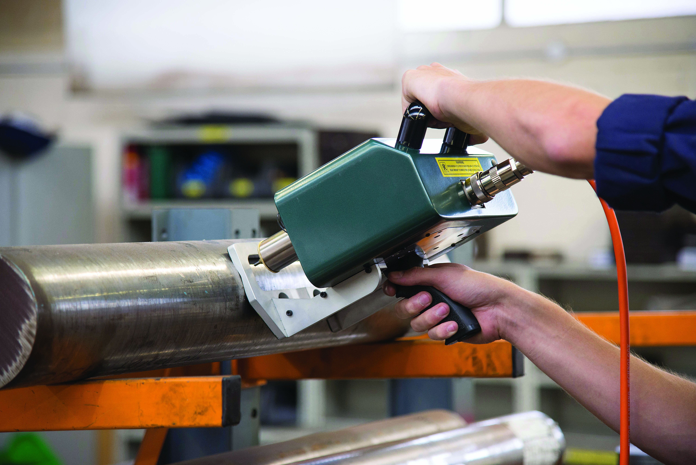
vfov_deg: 11.4
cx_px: 348
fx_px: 2321
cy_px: 232
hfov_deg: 17.1
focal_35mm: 120
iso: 1600
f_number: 4
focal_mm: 120
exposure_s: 1/125
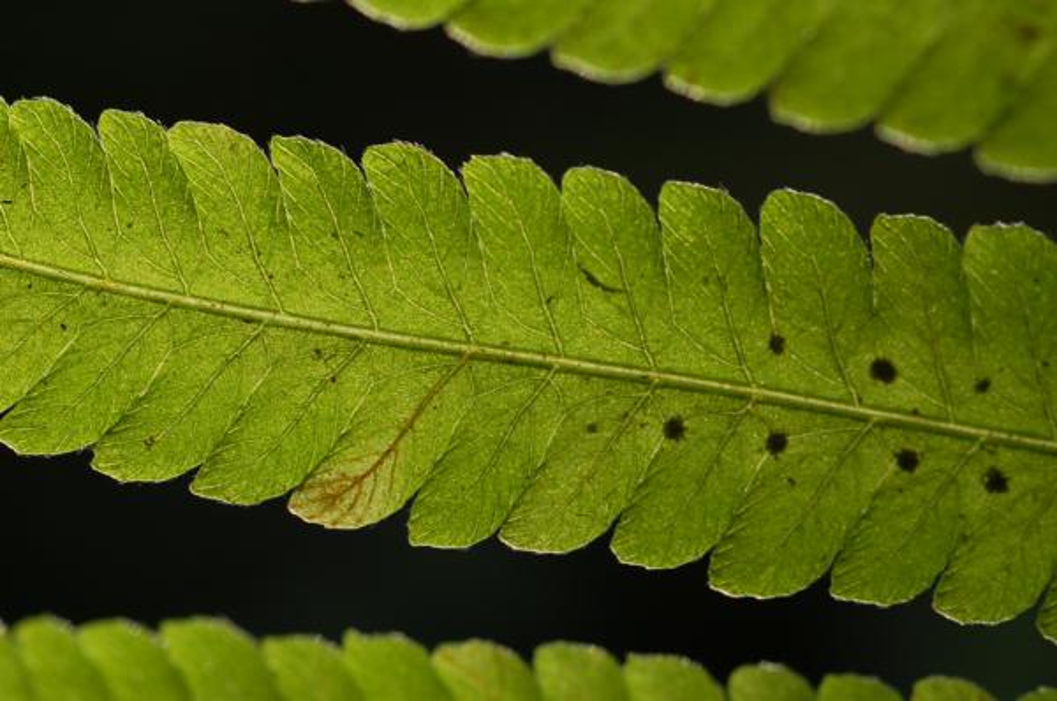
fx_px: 2638
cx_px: 528
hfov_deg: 22.7
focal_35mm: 90
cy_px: 350
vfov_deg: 15.1
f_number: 9
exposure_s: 1/160
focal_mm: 60
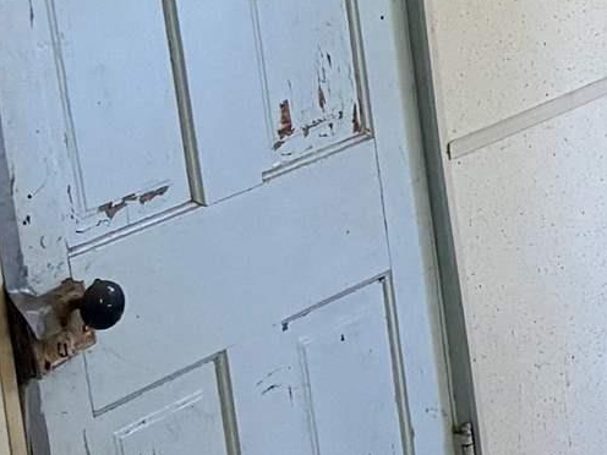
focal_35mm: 161
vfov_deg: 9.2
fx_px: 2823
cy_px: 31
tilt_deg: -12.0
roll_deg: +1.0
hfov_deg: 9.7
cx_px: 1770
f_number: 1.6
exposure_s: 1/103
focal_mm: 5.96
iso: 125
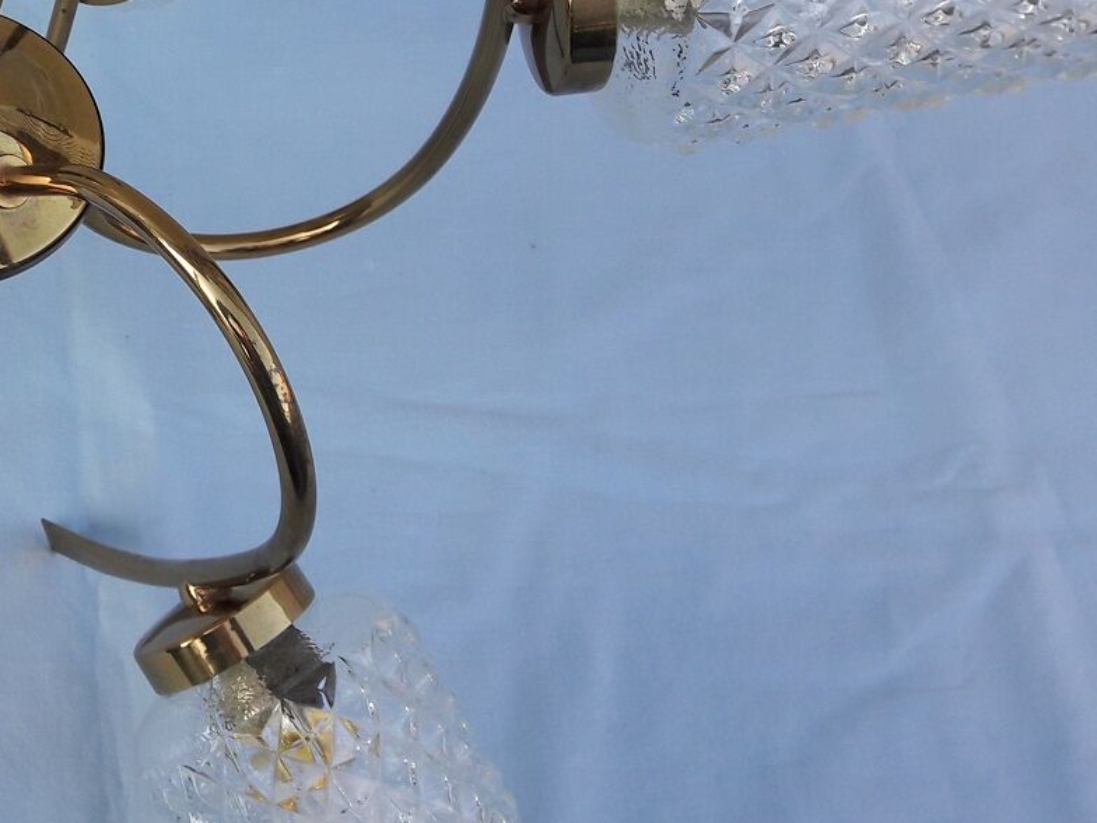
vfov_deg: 24.4
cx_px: -42
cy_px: 152
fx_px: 1870
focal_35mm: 59
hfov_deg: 30.1
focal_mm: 3.7
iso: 40
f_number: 1.9
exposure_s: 1/126
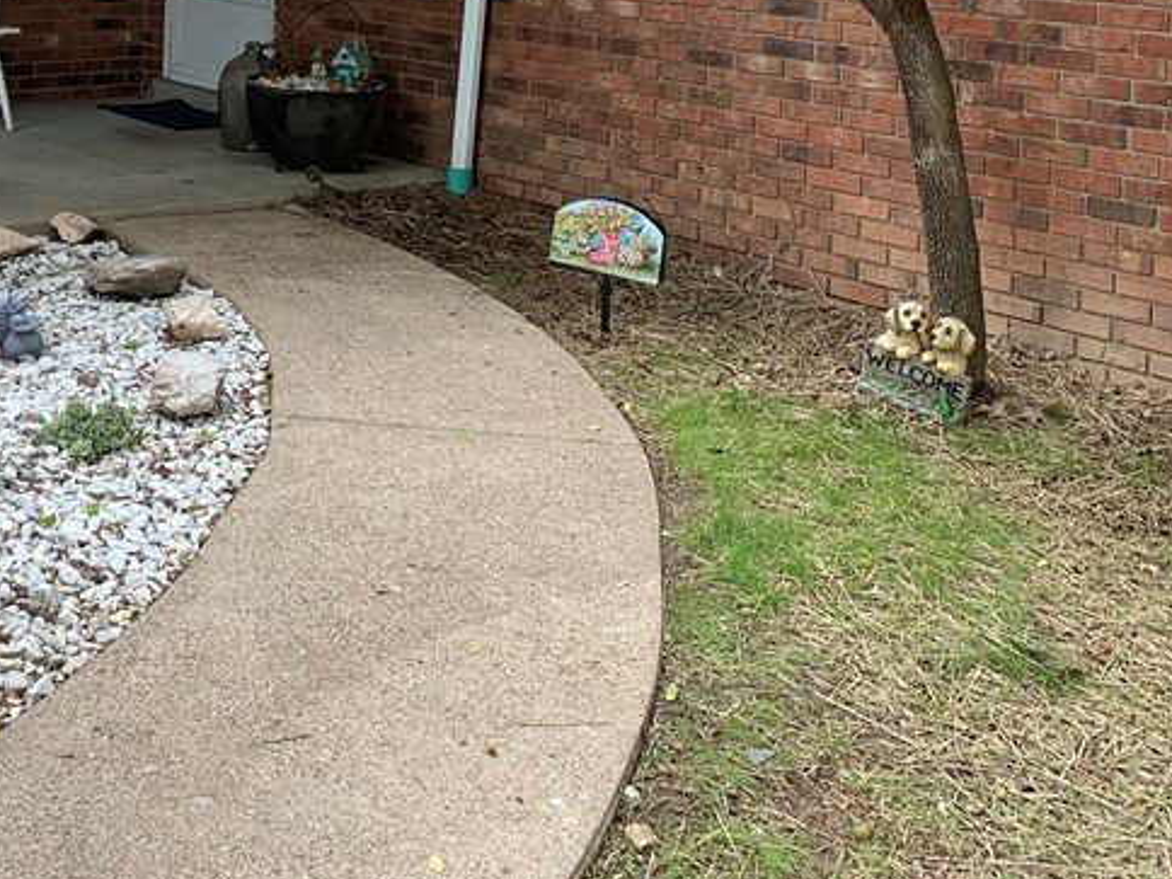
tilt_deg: -4.4
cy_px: -17
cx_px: 136
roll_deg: -1.5
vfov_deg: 25.2
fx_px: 1862
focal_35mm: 55
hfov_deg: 33.3
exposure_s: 1/123
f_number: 1.8
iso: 25
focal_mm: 4.25
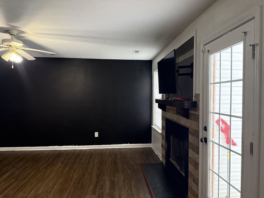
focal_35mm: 24
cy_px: 99
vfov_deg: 56.8
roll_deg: +0.6
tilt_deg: -0.7
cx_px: 132
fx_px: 183
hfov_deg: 71.6
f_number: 1.78
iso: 500
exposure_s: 1/60
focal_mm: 6.76
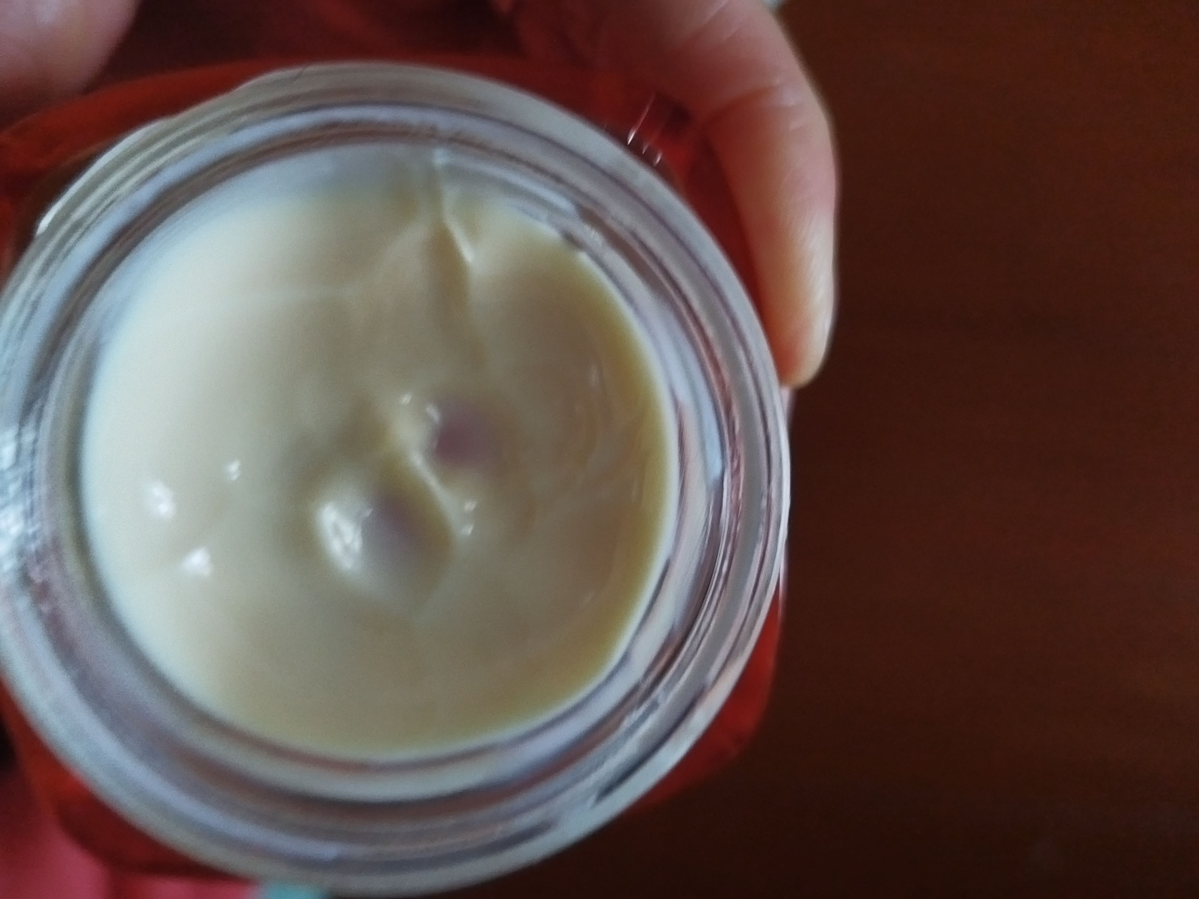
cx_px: 600
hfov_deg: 73.9
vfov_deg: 58.9
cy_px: 450
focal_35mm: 23
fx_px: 797
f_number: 1.9
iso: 2435
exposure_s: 1/14.3
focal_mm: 5.52
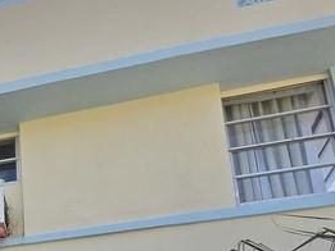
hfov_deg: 31.4
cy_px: 388
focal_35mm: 51
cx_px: -67
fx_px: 494
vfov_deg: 22.7
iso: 100
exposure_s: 1/3381
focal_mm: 2.2
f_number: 2.2
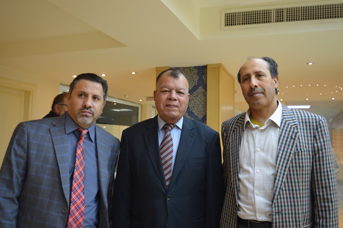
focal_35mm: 36
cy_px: 114
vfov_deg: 36.8
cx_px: 172
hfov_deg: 53.2
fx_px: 343
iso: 400
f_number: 4
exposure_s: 1/40
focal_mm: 24
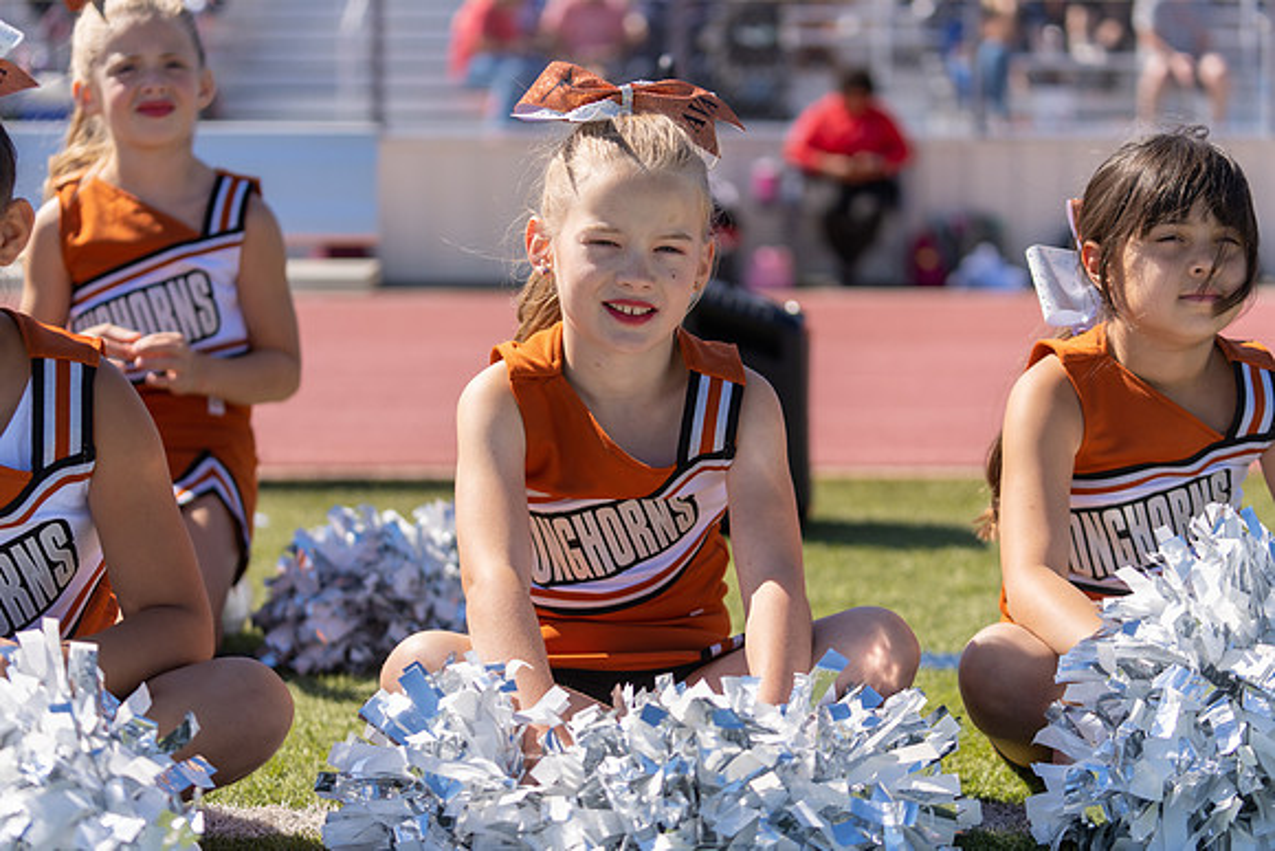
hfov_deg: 27.1
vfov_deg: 18.3
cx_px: 638
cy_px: 426
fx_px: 2645
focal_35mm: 75
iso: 100
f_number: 2.8
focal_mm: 70
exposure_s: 1/1250
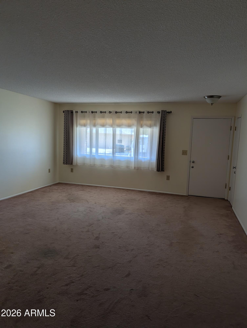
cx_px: 124
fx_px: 228
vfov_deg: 71.5
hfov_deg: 56.9
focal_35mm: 24
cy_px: 164
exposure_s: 1/376
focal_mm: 6.9
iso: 22
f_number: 1.68
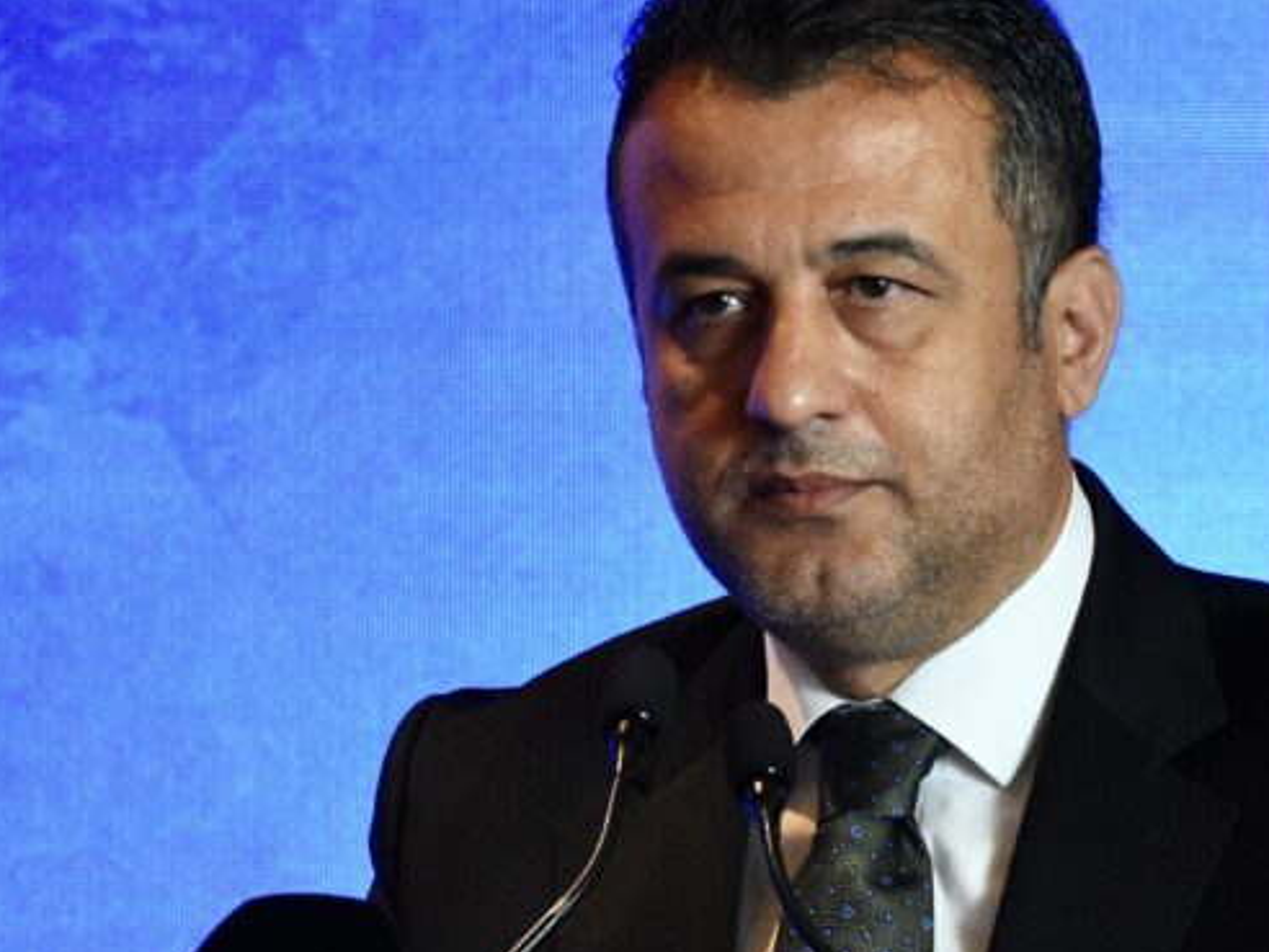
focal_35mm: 458
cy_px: 582
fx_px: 16790
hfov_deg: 4.3
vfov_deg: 3.2
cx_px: 1058
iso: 2000
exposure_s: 1/80
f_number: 5.6
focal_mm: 122
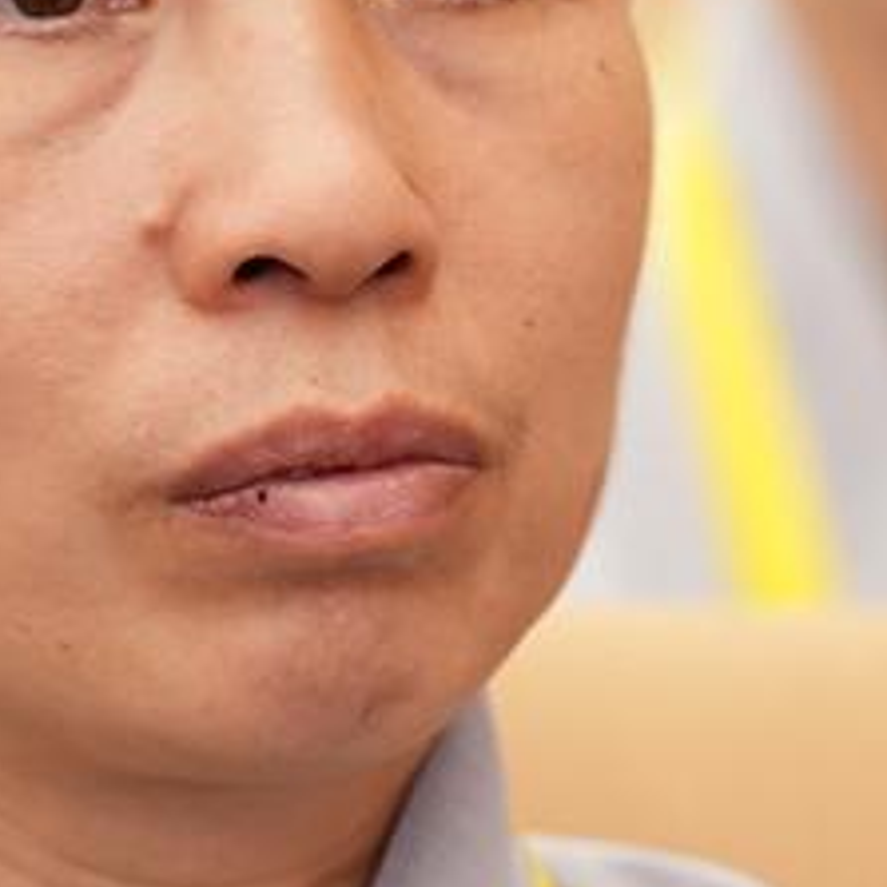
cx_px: 0
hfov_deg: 3.6
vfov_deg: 3.6
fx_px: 13944
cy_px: 453
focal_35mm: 481
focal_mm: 105
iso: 1600
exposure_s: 1/125
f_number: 2.8
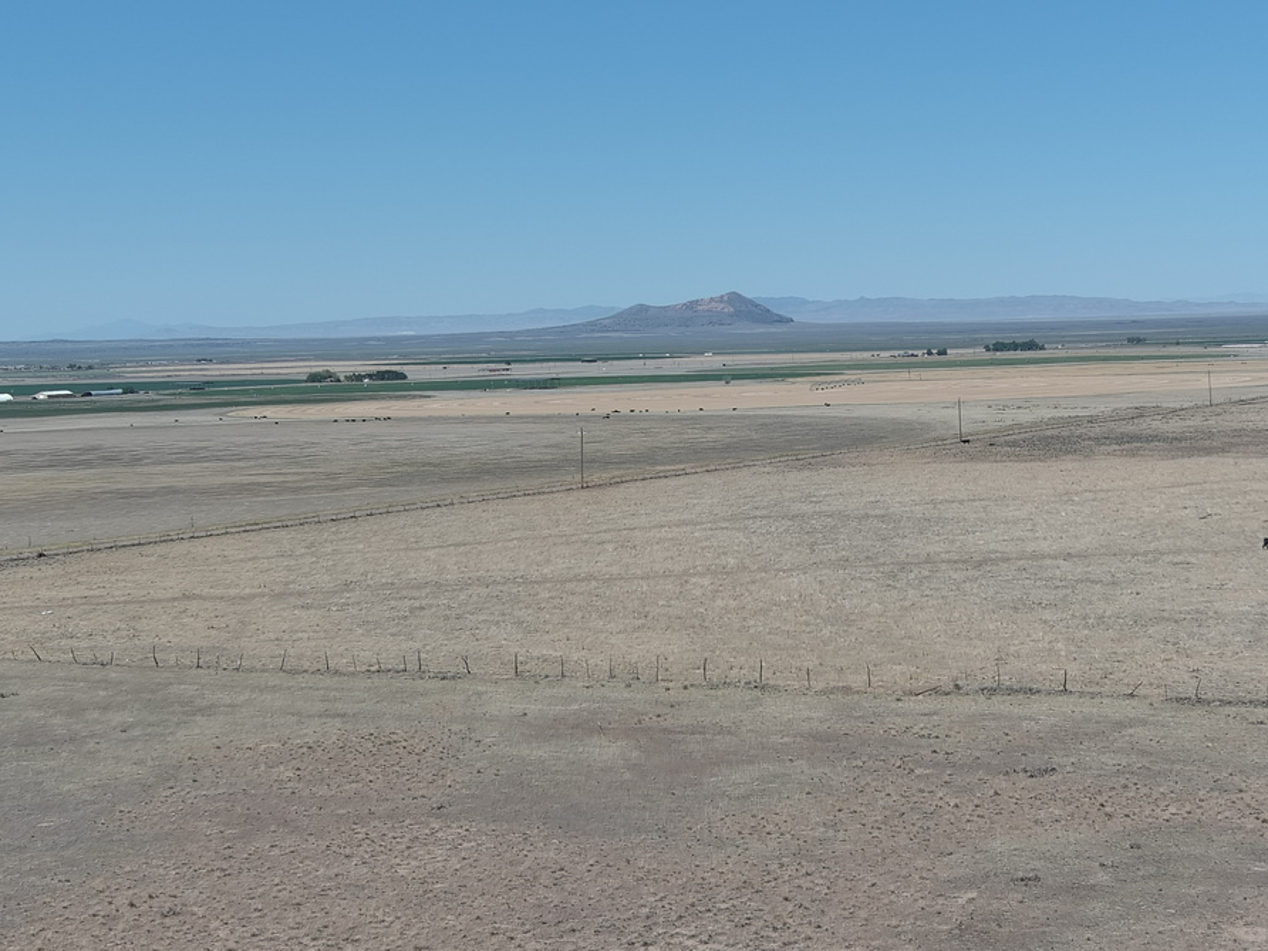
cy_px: 531
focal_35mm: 64
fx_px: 2344
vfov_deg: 22.9
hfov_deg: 30.2
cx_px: 772
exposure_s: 1/1600
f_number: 2.8
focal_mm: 10.13
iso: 100
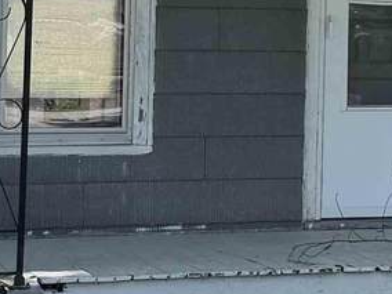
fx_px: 1223
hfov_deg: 16.9
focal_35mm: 108
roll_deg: -0.9
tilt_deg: +3.5
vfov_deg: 12.8
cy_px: -188
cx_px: 542
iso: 100
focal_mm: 6.76
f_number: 1.78
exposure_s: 1/1437
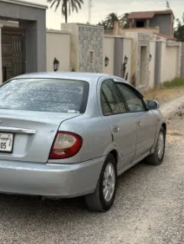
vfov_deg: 28.5
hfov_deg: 21.6
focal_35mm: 68
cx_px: 59
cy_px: 130
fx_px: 481
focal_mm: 6.86
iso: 80
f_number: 1.78
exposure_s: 1/843
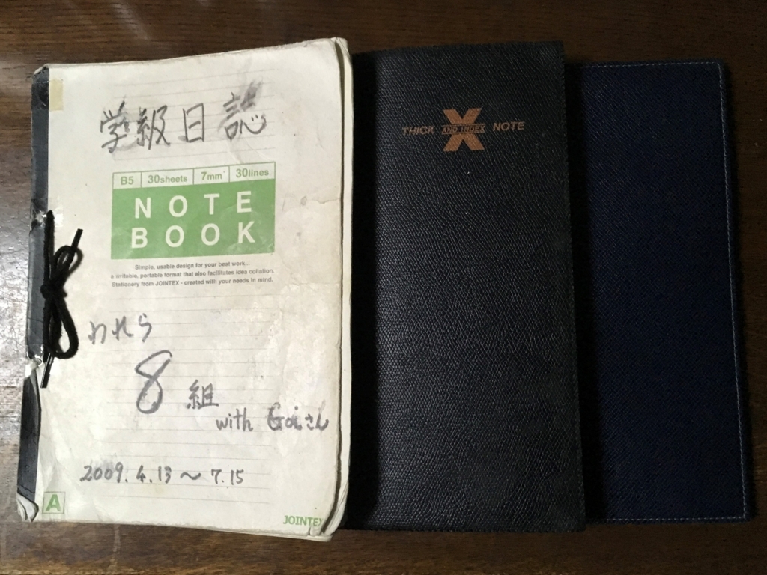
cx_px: 384
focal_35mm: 29
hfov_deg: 61.7
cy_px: 288
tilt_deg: -85.0
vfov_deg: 48.2
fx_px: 643
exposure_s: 1/30
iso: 200
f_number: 2.2
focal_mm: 4.15
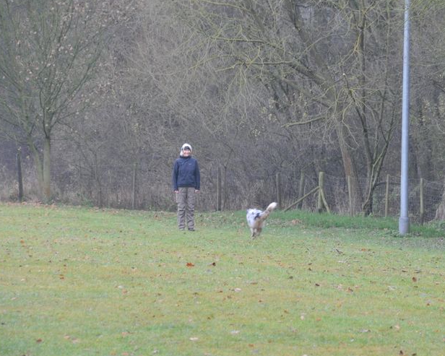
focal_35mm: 247
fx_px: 3248
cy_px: 178
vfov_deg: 6.3
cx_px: 269
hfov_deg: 7.8
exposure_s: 1/50
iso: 400
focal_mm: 135
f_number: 7.1
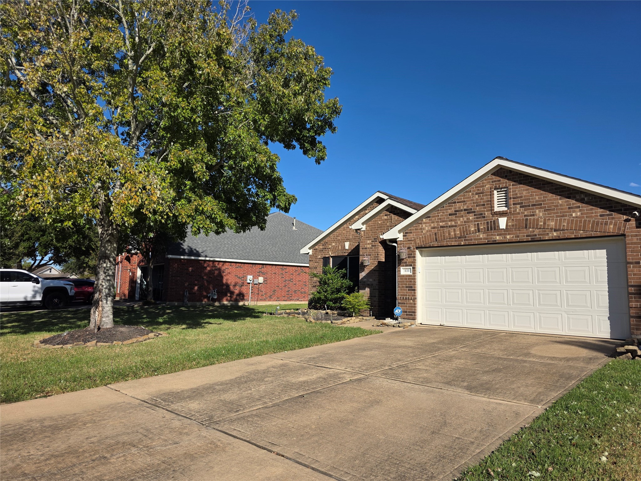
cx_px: 320
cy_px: 240
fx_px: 426
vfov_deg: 58.9
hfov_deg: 73.9
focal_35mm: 23
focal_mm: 6.3
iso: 80
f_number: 1.7
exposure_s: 1/7944
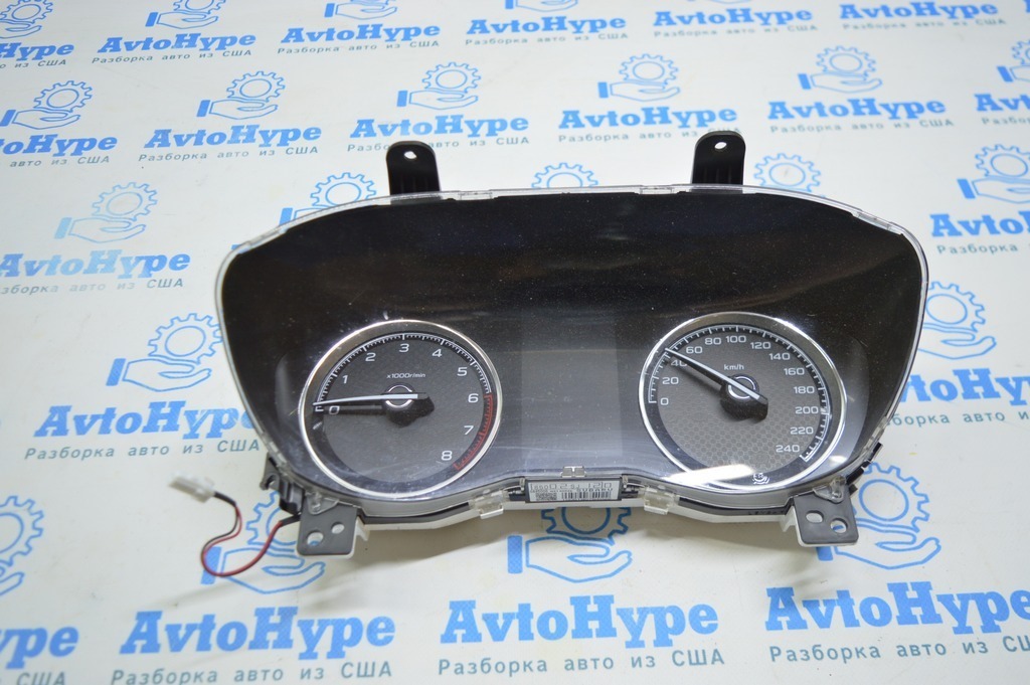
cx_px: 515
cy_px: 342
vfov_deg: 39.9
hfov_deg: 57.3
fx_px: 943
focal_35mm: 33
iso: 400
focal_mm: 22
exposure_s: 1/50
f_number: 3.8
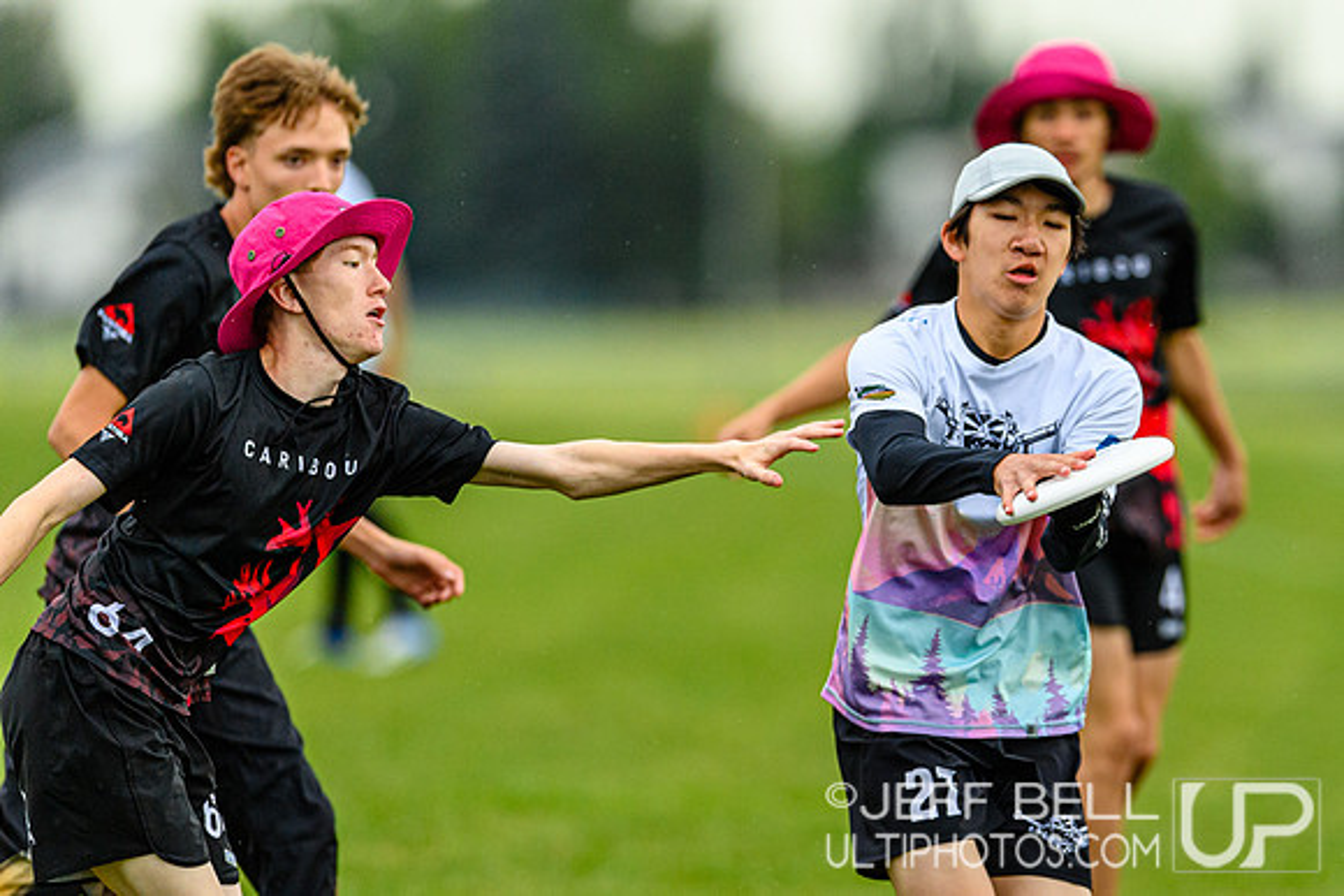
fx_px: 22899
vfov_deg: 2.2
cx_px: 1030
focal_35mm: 613
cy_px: 632
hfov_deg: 3.4
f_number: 3.2
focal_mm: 400
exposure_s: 1/1250
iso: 800
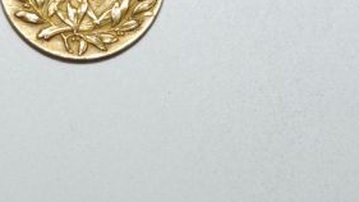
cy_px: -22
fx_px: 1752
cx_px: 74
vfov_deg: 6.6
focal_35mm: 184
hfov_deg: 11.7
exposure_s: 1/60
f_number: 13
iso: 200
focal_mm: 55
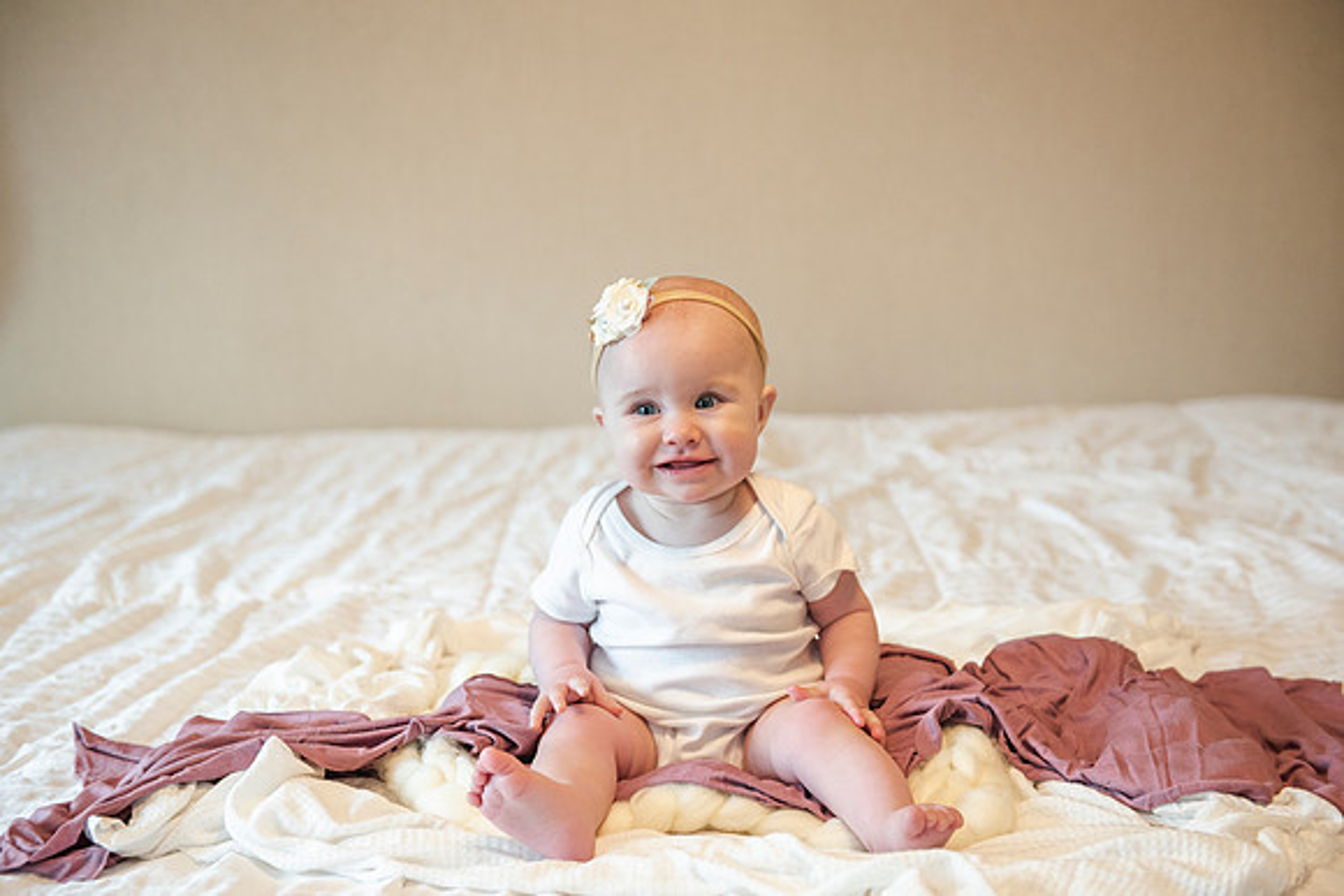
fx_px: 2166
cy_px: 448
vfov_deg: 23.4
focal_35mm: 58
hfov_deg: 34.5
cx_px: 672
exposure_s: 1/160
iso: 2000
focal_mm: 58
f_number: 3.5
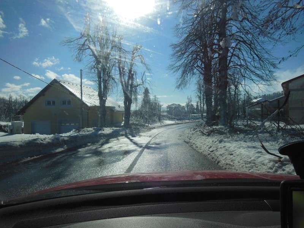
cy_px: 114
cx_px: 152
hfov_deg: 69.4
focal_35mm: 25
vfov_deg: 54.9
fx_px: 220
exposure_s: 1/800
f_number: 7
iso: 125
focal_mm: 4.5
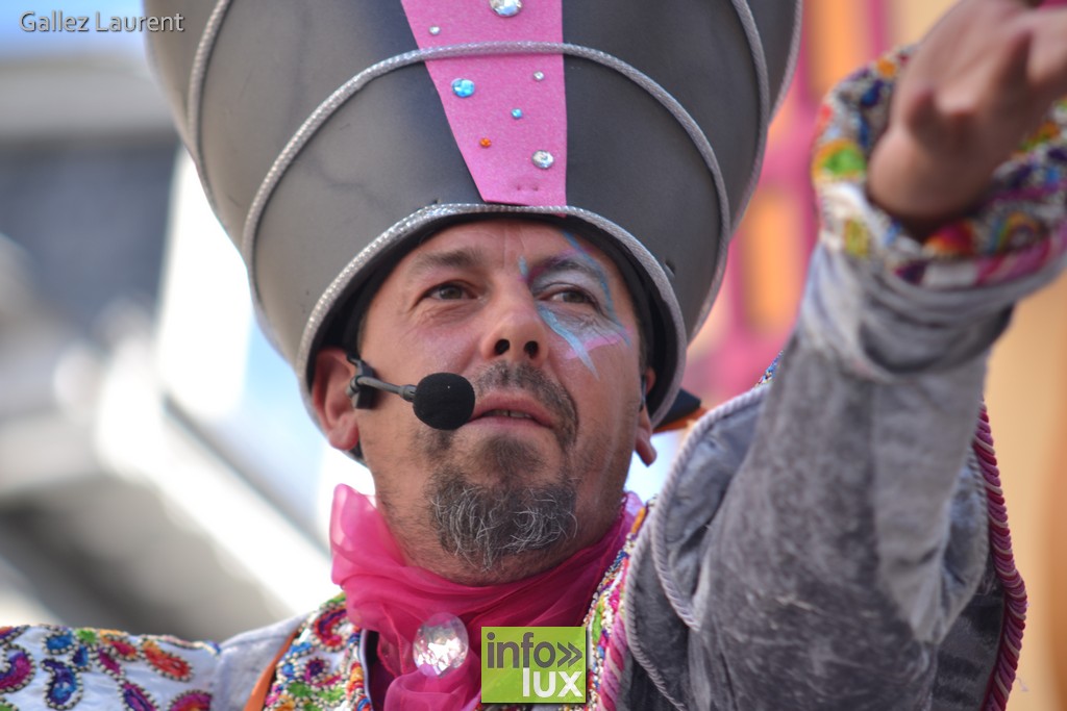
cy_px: 356
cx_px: 534
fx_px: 6669
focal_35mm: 225
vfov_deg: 6.1
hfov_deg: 9.1
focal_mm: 150
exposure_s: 1/250
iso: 100
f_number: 3.2
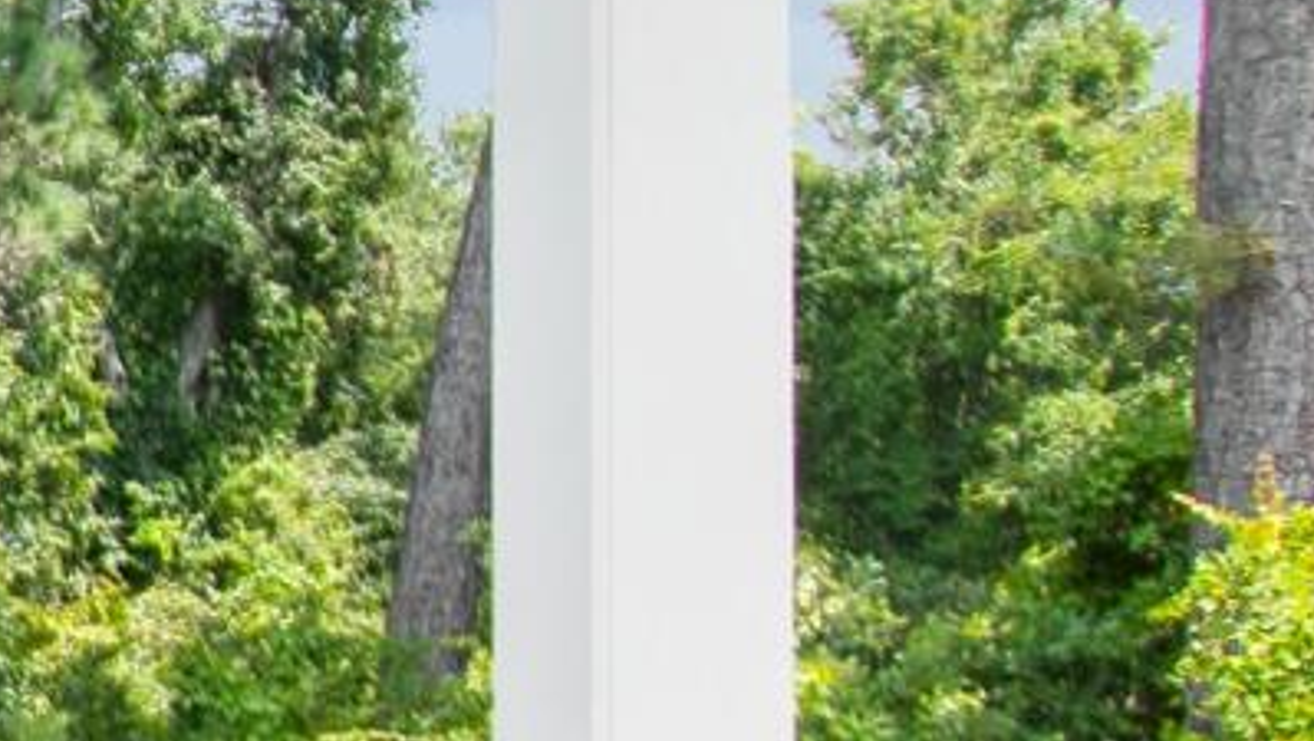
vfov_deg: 10.1
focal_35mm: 118
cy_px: 981
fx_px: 4114
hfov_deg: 14.3
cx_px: -1531
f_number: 4.5
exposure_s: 1/20
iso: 100
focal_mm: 10
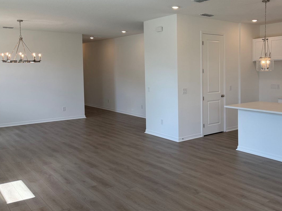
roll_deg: +0.7
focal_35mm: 36
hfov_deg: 50.1
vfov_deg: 39.5
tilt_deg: -3.8
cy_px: 84
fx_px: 293
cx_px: 195
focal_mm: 6.76
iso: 80
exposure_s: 1/281
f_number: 1.78
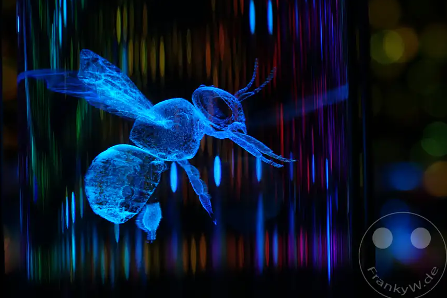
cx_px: 186
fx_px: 1589
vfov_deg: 10.7
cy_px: 126
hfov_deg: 16.0
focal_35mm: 128
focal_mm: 39.42
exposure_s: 1/125
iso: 640
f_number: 4
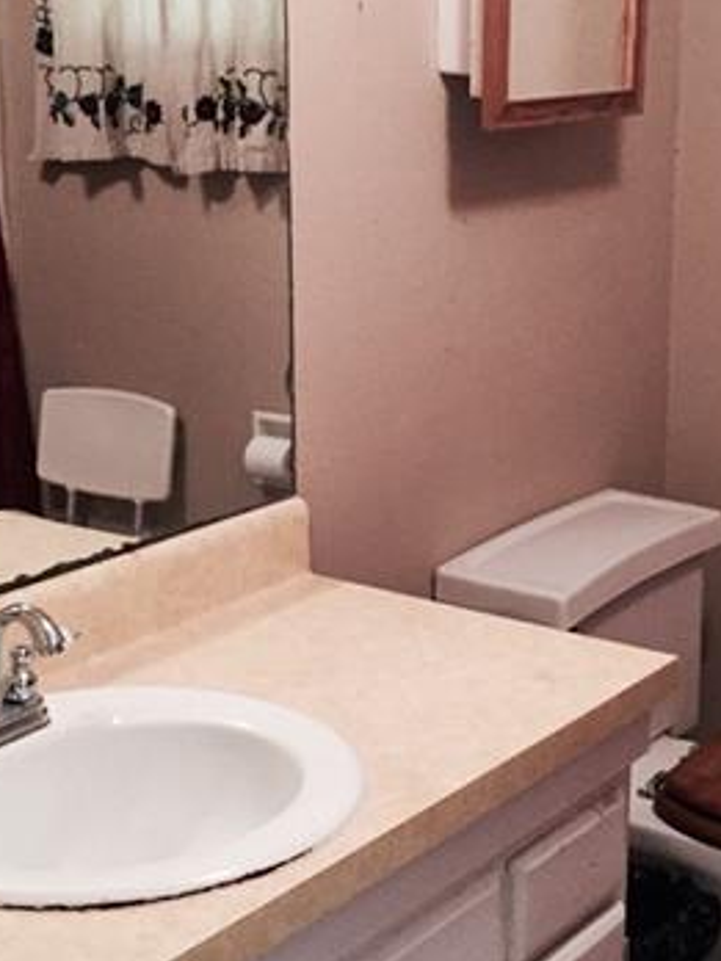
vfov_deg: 30.2
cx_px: 401
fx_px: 1777
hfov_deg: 22.9
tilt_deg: -11.7
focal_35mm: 64
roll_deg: -0.2
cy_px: 436
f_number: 2.2
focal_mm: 4.15
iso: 250
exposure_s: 1/30
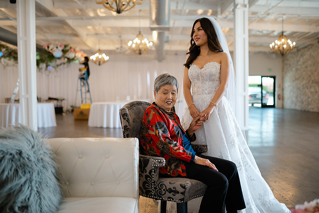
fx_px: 318
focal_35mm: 36
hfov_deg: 53.3
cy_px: 106
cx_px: 160
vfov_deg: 37.0
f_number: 1.4
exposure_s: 1/160
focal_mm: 35
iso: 360
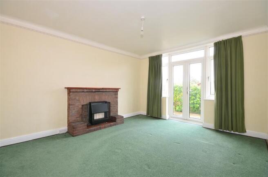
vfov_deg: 77.0
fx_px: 111
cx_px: 134
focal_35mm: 15
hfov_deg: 100.5
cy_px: 88
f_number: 11
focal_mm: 10
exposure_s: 1/8
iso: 640
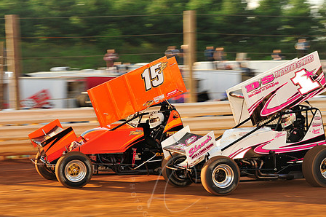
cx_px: 173
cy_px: 117
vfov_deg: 9.4
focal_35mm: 145
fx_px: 1312
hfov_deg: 14.2
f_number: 9
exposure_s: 1/320
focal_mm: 112
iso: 500
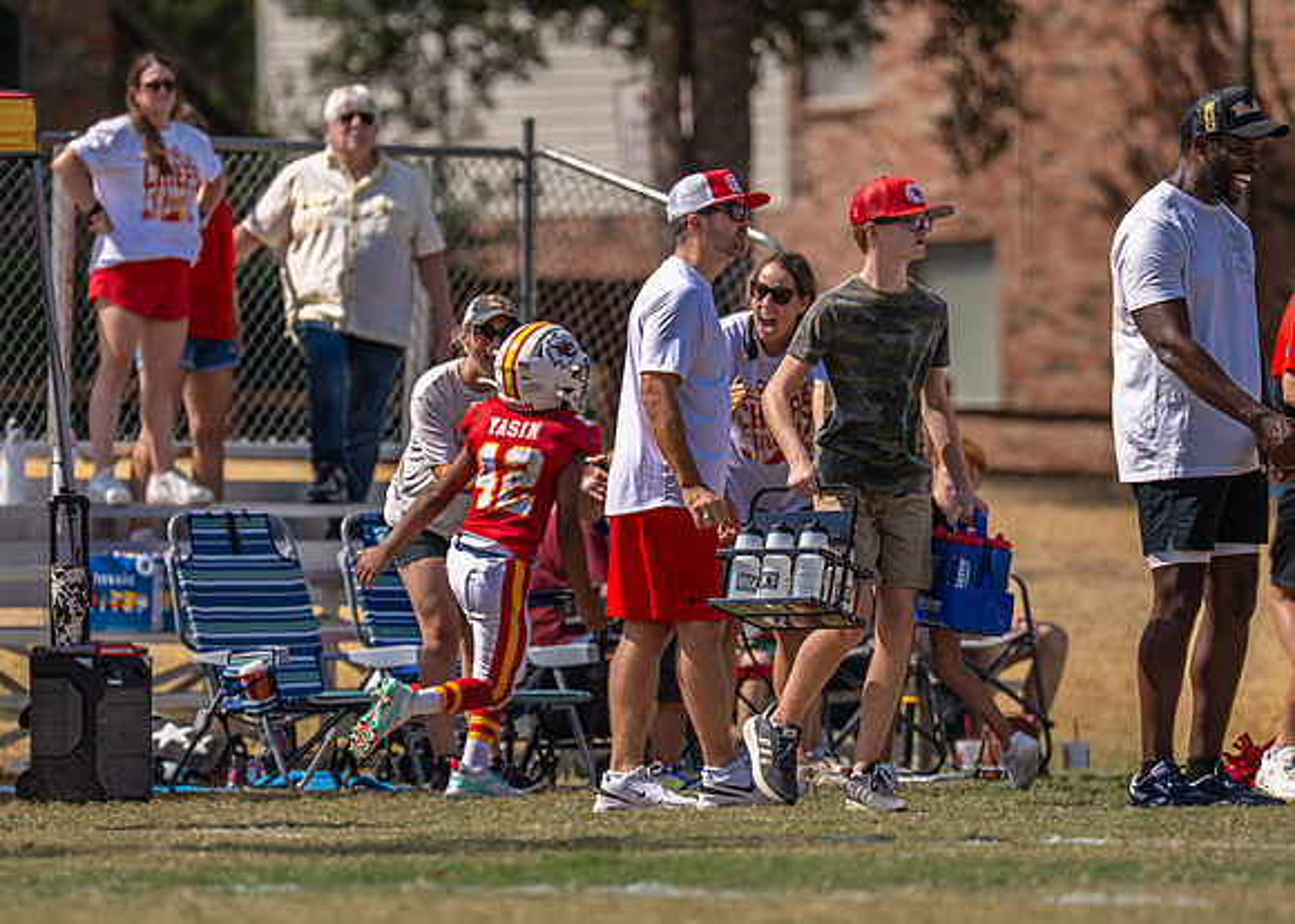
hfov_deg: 5.0
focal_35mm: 403
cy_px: 504
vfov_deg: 3.6
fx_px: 14824
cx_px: 562
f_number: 2.8
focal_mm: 200
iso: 100
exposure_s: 1/3200
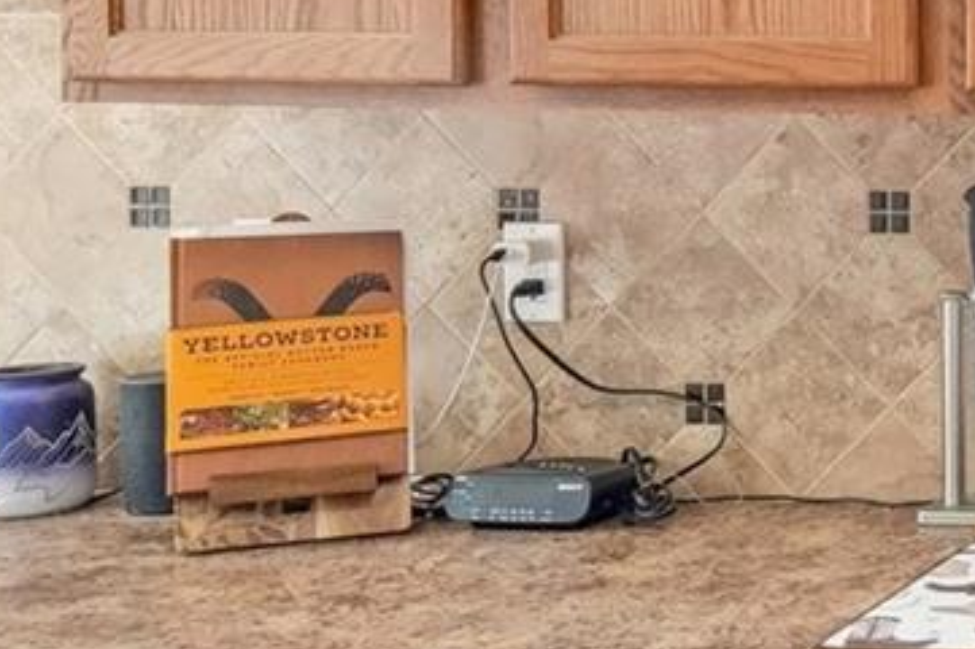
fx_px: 1981
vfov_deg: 18.3
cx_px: 1780
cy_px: 73
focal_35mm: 73
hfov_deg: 19.8
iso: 400
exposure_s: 1/25
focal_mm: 11
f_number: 8
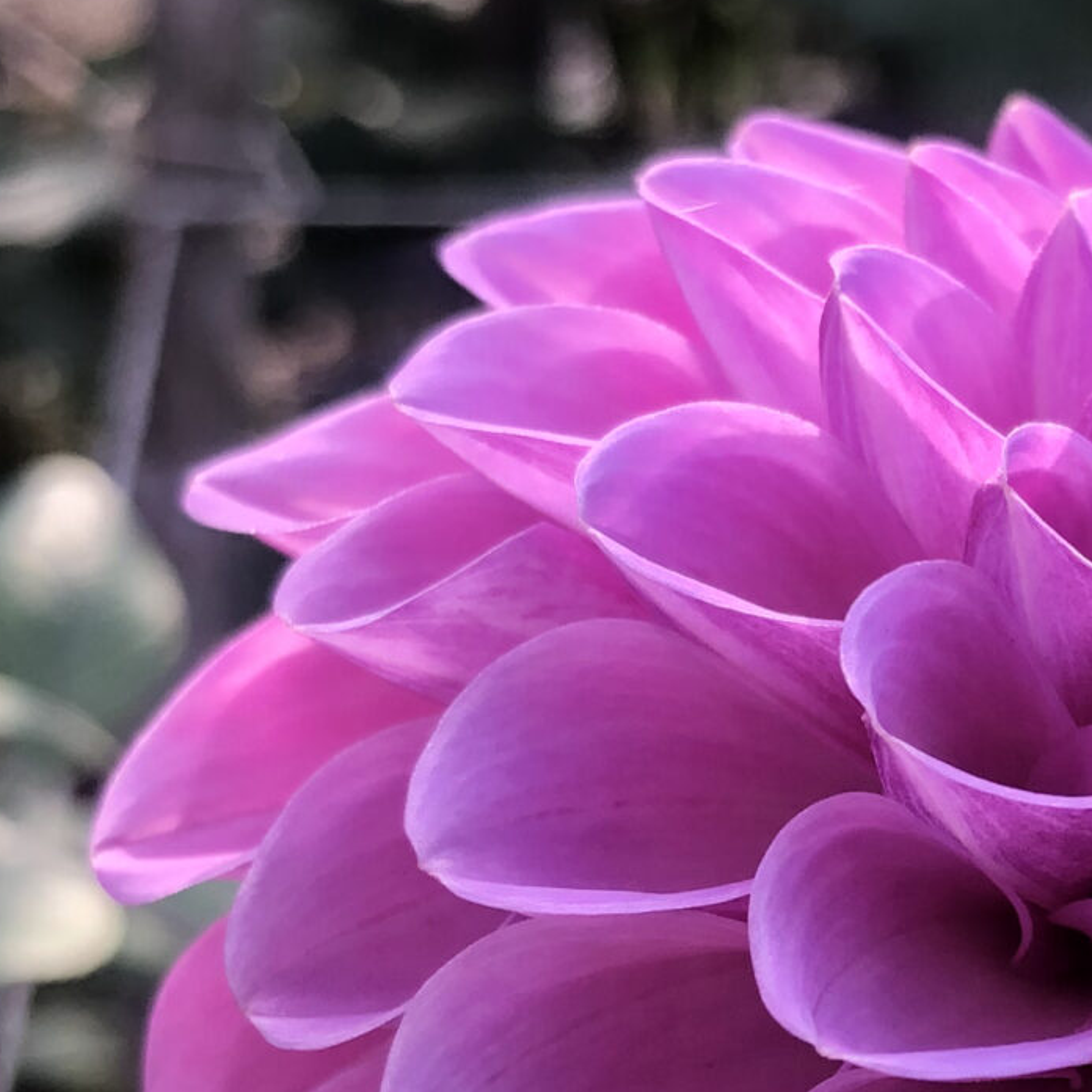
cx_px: 1106
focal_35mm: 91
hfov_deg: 18.6
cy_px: 792
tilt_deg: -36.7
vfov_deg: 19.0
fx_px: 3248
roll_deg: -7.1
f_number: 1.8
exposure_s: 1/120
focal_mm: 3.99
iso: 40
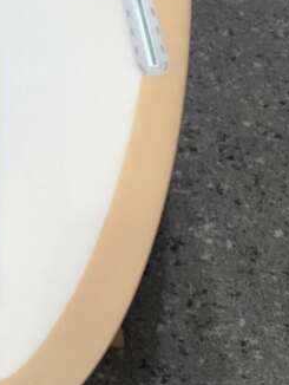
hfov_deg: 18.6
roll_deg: +1.6
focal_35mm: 76
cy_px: 38
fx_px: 845
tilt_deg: -42.8
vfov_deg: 24.9
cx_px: -33
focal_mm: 3.3
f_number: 2.4
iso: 80
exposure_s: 1/120
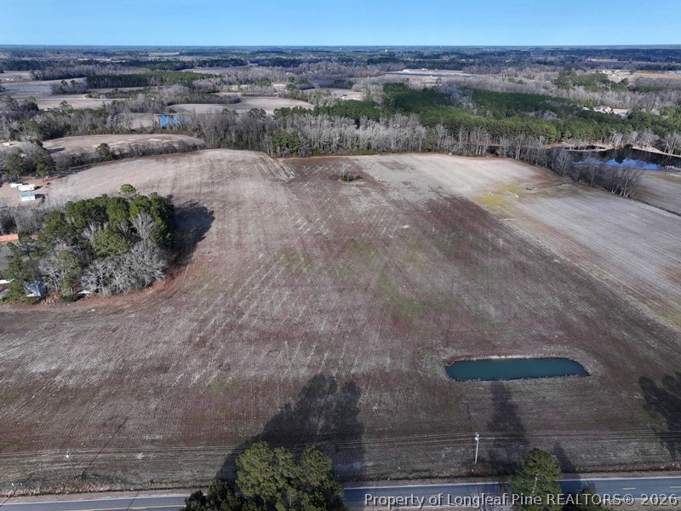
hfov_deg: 71.6
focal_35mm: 24
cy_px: 256
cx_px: 340
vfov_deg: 56.8
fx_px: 472
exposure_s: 1/1250
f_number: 4
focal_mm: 12.29
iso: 100
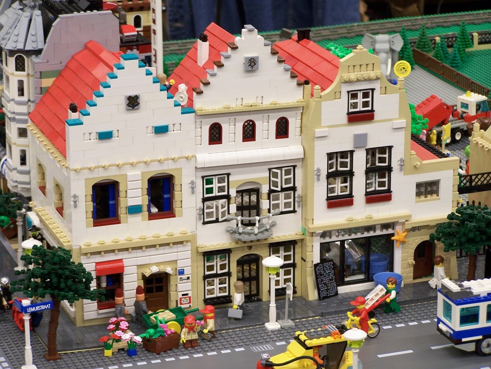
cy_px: 184
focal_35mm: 128
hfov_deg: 15.4
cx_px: 246
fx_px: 1816
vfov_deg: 11.6
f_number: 3.2
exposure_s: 1/3
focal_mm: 21.2
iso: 80
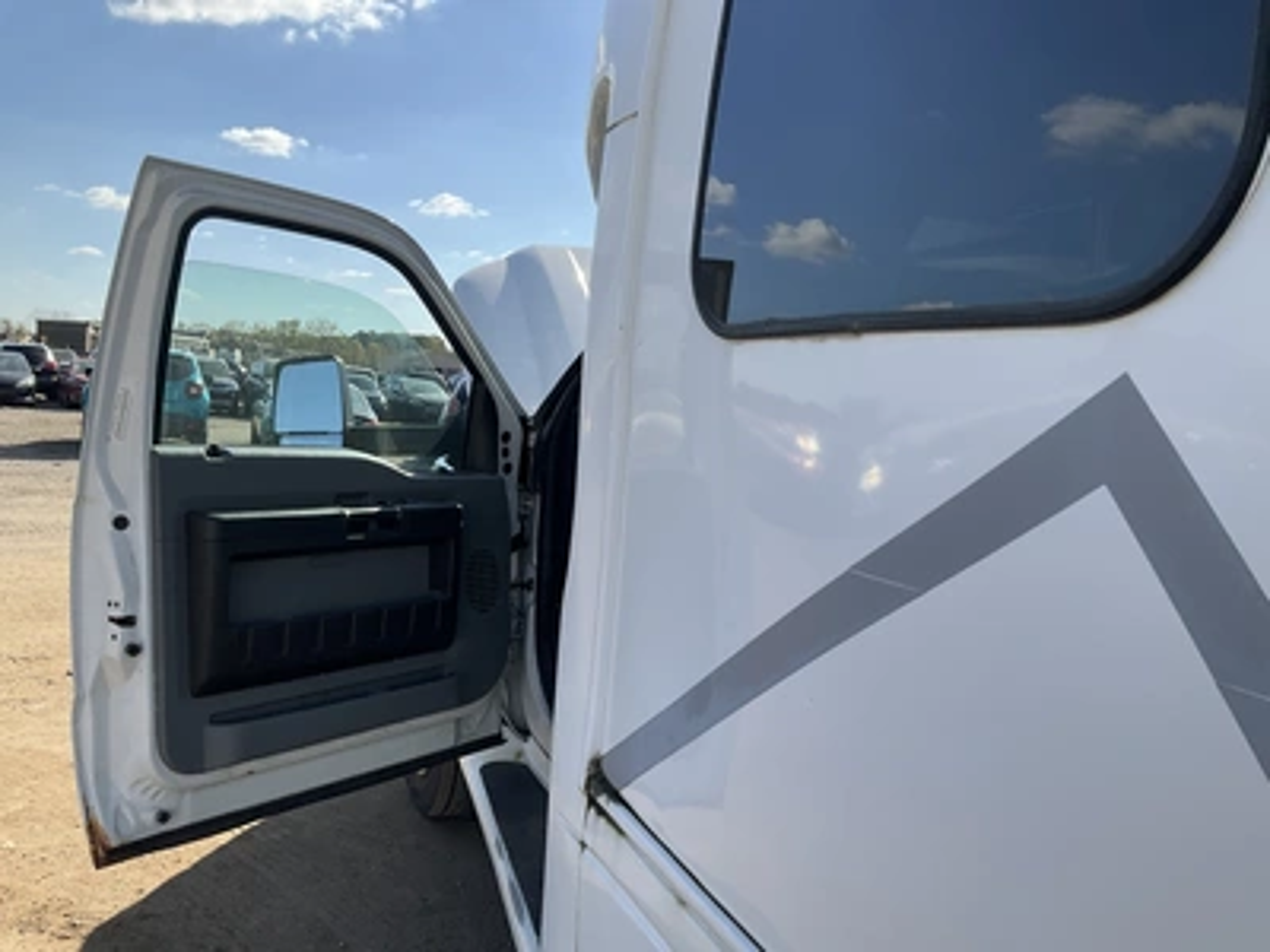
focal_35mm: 29
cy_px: 476
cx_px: 635
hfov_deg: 61.7
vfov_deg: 48.2
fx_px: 1064
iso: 25
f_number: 1.8
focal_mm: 3
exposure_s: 1/1250
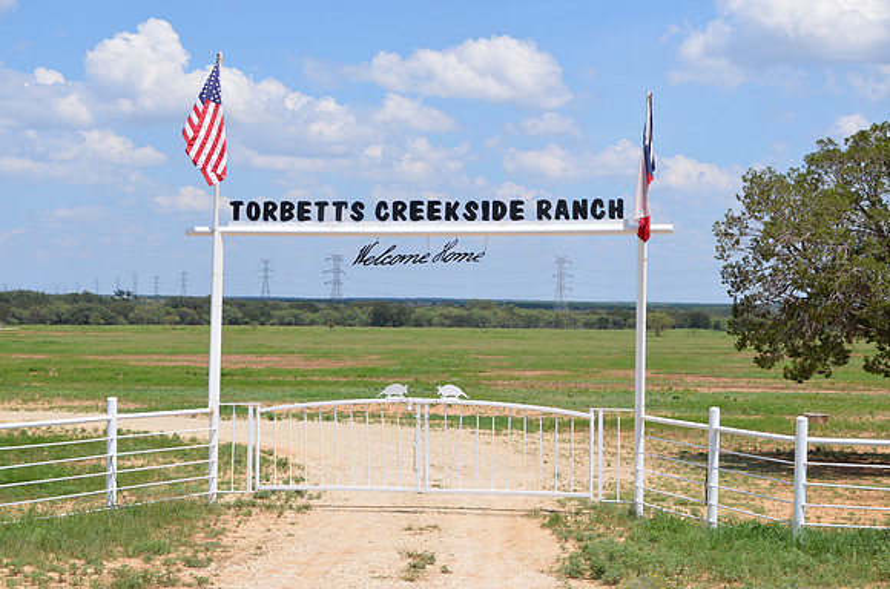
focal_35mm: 69
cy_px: 294
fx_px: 1702
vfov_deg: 19.6
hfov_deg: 29.3
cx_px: 445
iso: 100
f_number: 9
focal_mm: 46
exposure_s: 1/320
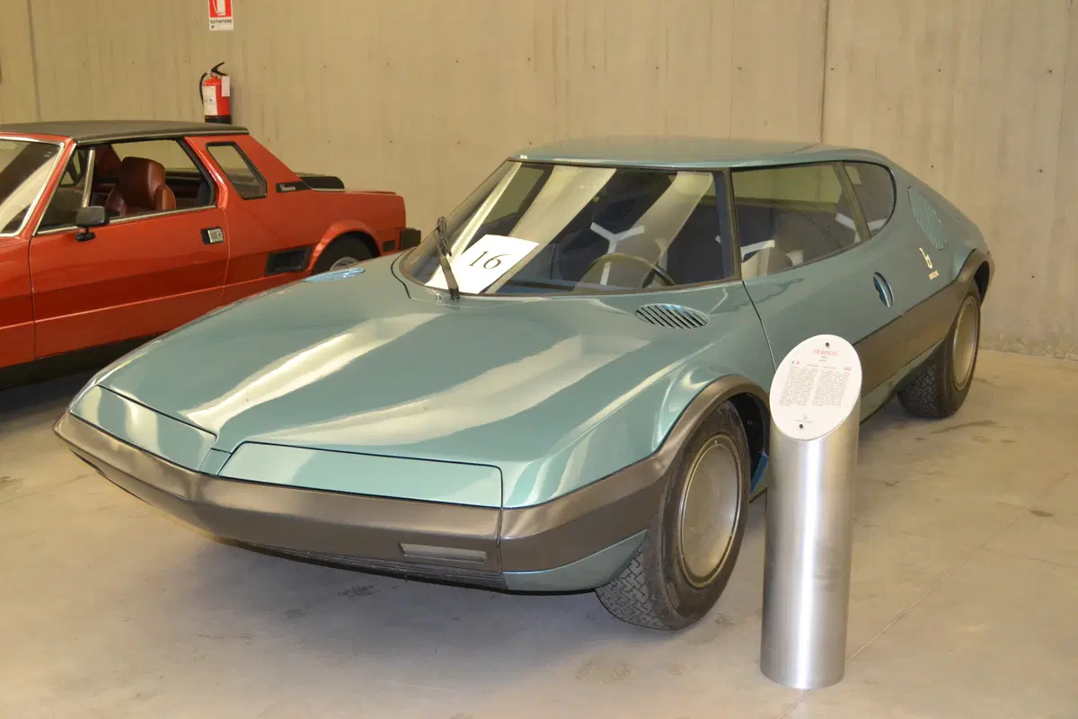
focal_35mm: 42
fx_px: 1258
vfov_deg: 31.9
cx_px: 539
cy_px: 360
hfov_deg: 46.4
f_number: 4.5
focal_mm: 28
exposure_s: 1/60
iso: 2000
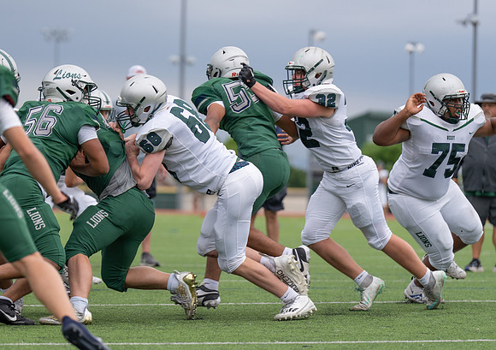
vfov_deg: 7.3
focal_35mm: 195
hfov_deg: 10.4
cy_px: 188
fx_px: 2735
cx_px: 168
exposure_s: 1/1250
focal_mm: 139
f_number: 2.8
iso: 250
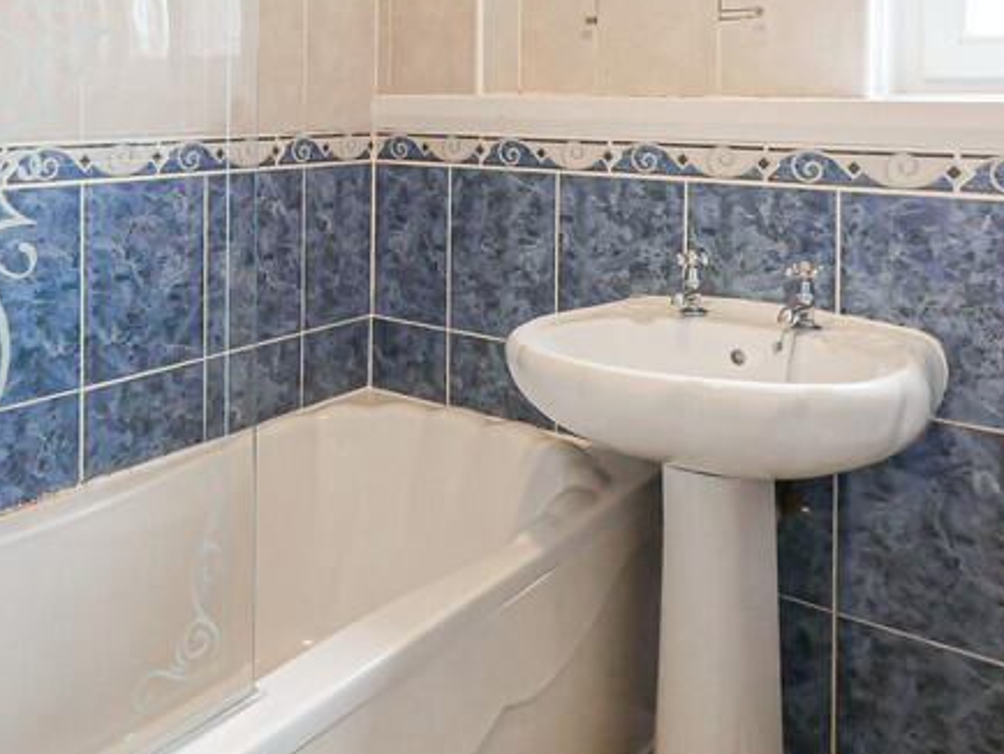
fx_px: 958
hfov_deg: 55.0
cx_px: 407
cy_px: 123
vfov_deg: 40.7
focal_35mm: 33
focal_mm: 7
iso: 1250
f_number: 4
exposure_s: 1/60
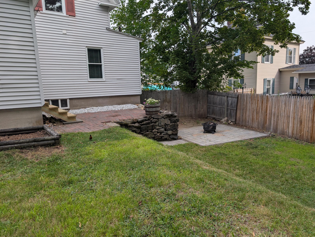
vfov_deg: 56.9
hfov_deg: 71.5
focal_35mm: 24
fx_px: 219
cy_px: 118
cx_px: 158
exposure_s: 1/364
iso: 20
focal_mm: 6.9
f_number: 1.68
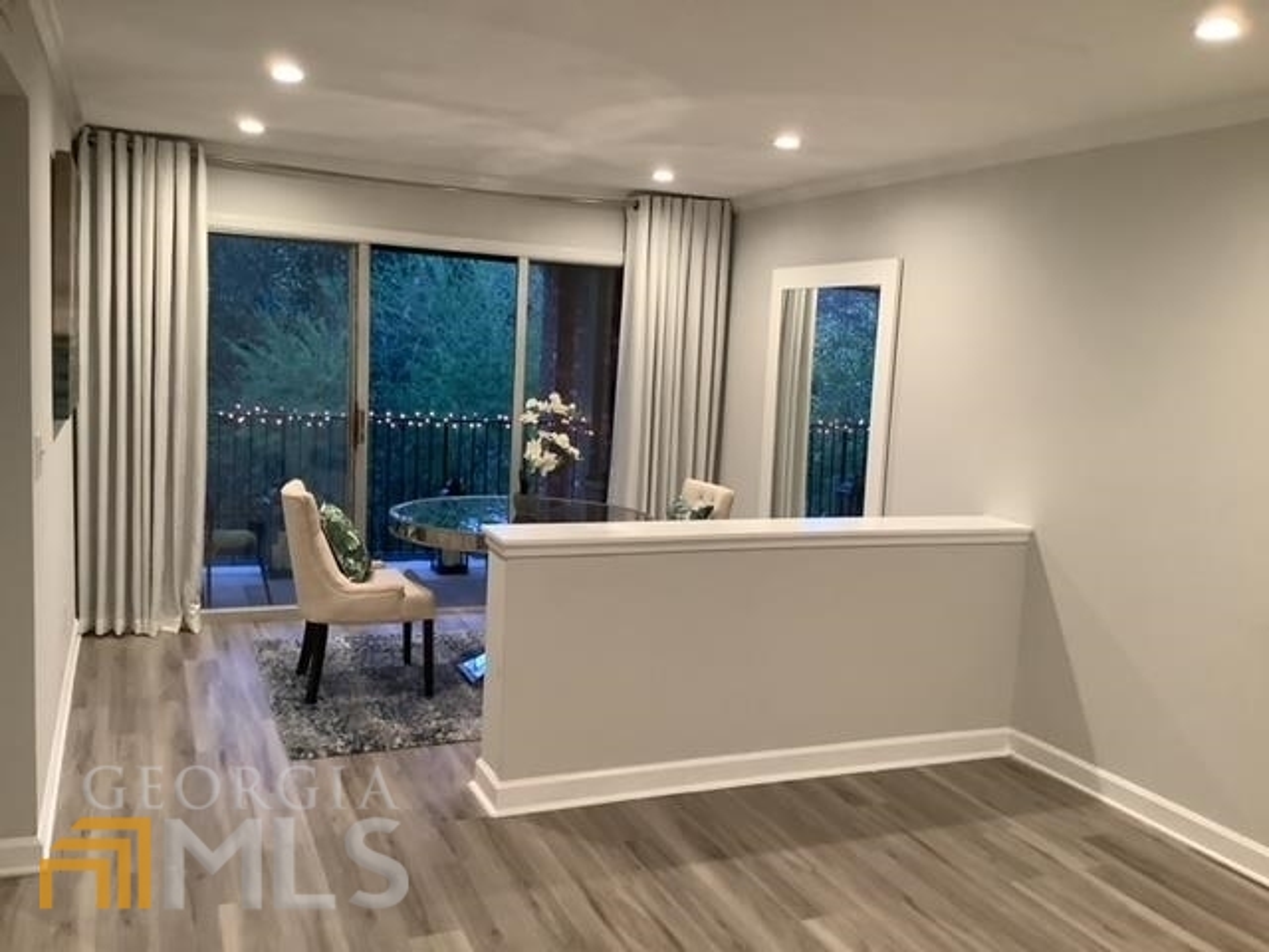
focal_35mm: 31
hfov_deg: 58.4
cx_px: 634
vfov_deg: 45.4
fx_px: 1136
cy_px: 476
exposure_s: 1/50
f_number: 2.4
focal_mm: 3.3
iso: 250
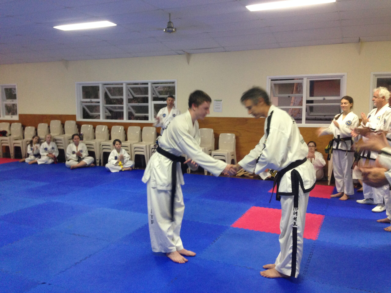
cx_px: 196
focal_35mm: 33
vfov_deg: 42.9
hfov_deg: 55.4
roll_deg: -1.1
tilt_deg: -7.8
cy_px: 146
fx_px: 373
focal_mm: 4.12
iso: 160
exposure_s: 1/20
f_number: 2.4
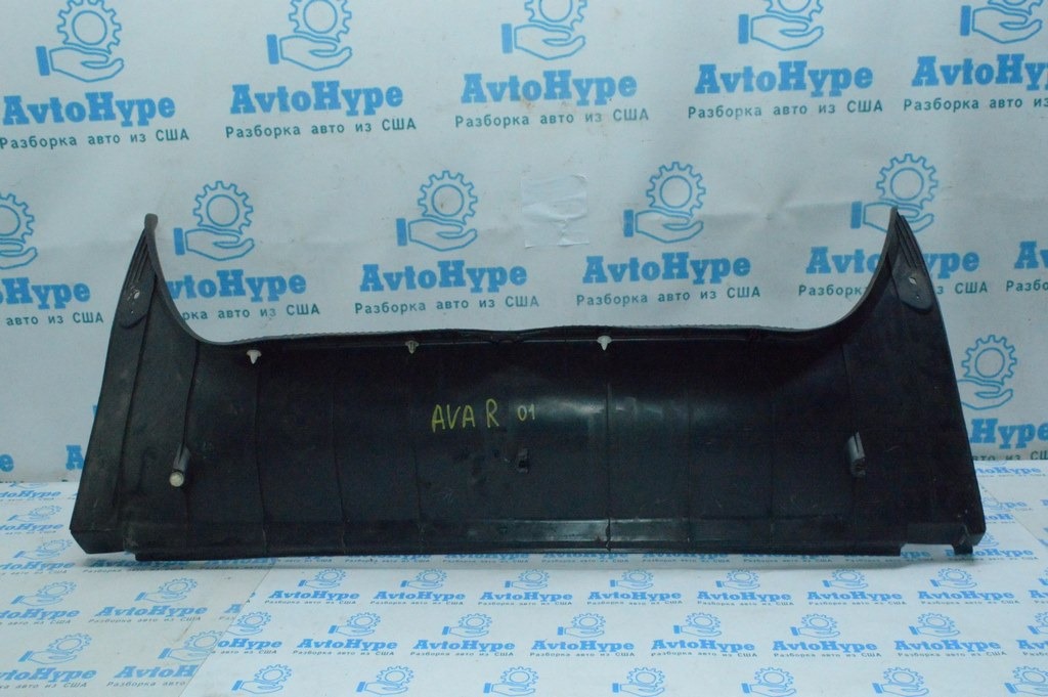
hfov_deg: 57.3
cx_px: 524
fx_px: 960
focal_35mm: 33
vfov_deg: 39.9
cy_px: 348
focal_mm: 22
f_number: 16
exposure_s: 1/200
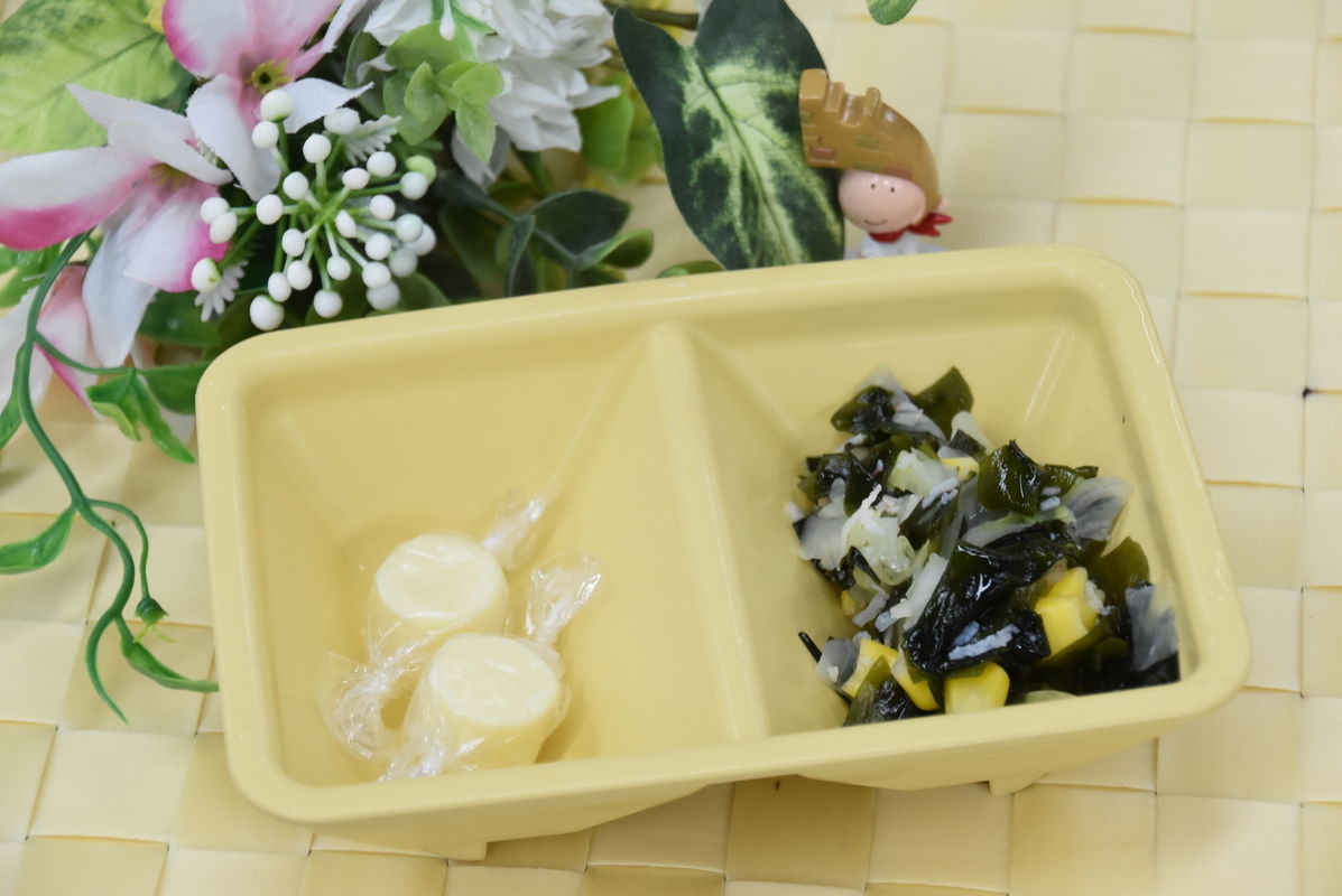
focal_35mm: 138
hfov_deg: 14.9
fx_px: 5148
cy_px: 448
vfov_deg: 10.0
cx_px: 671
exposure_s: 1/125
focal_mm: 92
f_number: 5.6
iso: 1400
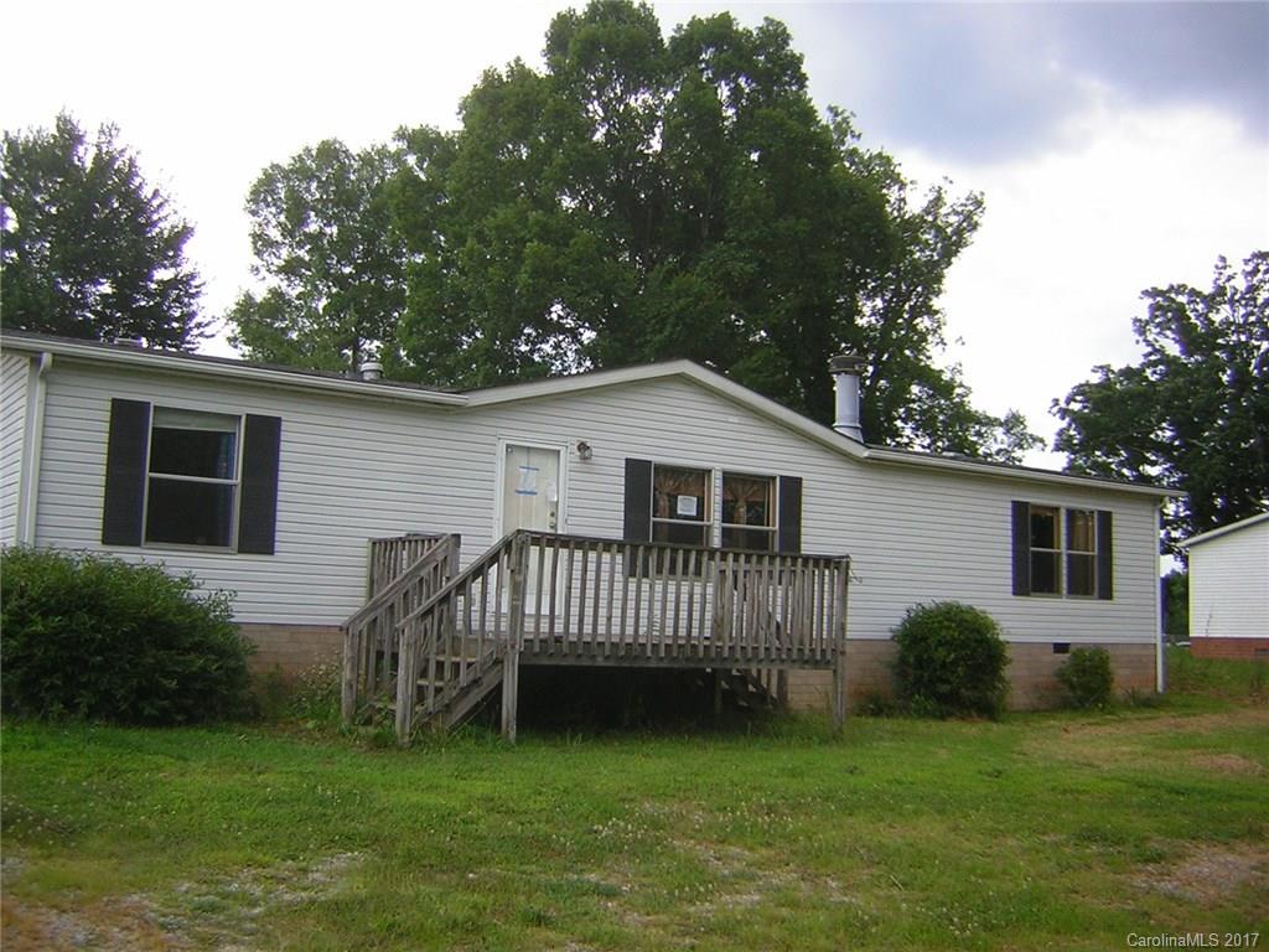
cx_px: 634
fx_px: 1320
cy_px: 476
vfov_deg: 39.7
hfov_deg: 51.4
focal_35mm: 36
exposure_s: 1/235
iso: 50
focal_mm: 4.7
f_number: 2.6
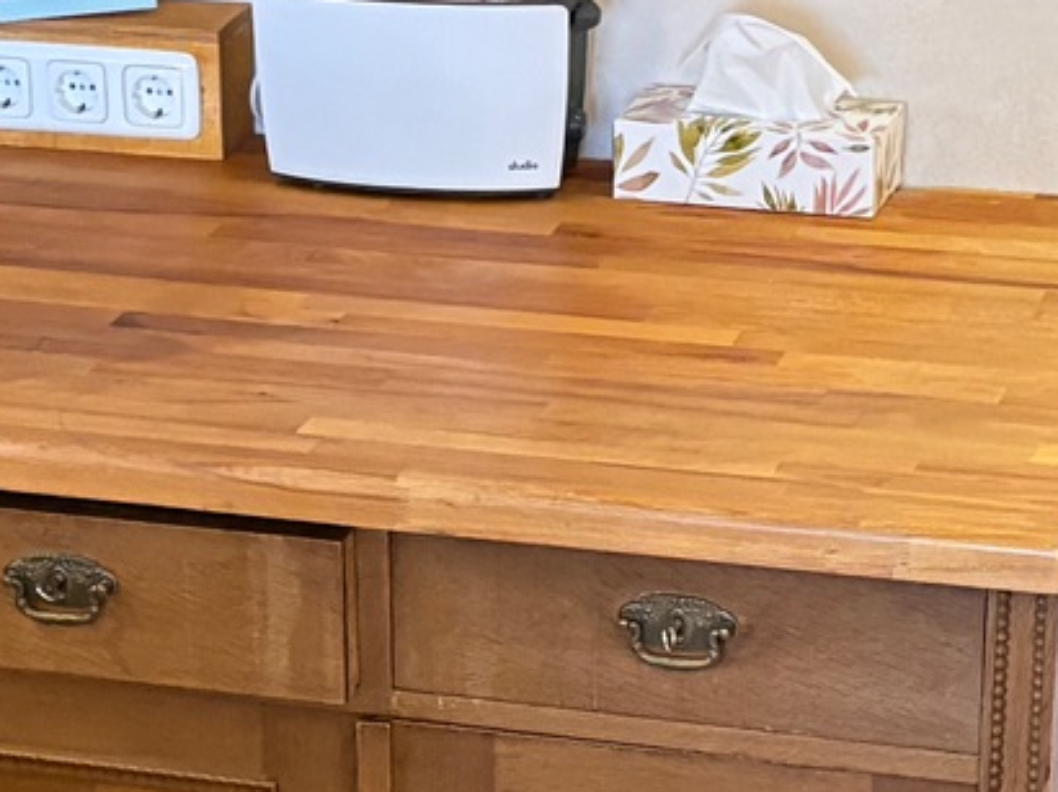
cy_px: 560
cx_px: 459
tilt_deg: -23.0
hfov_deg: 15.2
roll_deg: +1.1
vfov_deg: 11.4
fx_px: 3971
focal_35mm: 130
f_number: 1.6
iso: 640
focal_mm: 5.96
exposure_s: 1/25
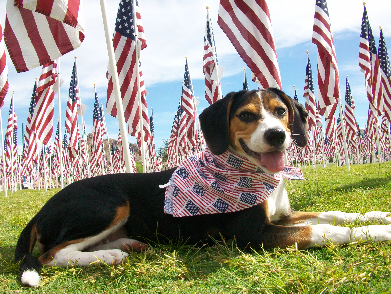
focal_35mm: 32
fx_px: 361
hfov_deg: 56.8
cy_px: 147
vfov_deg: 44.2
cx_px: 196
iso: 64
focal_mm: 5.7
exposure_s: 1/250
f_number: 5.5
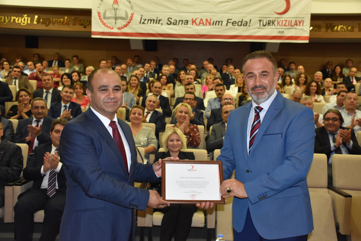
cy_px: 120
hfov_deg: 47.9
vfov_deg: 33.0
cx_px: 180
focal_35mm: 40
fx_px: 406
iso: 2500
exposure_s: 1/60
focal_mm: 27
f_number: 4
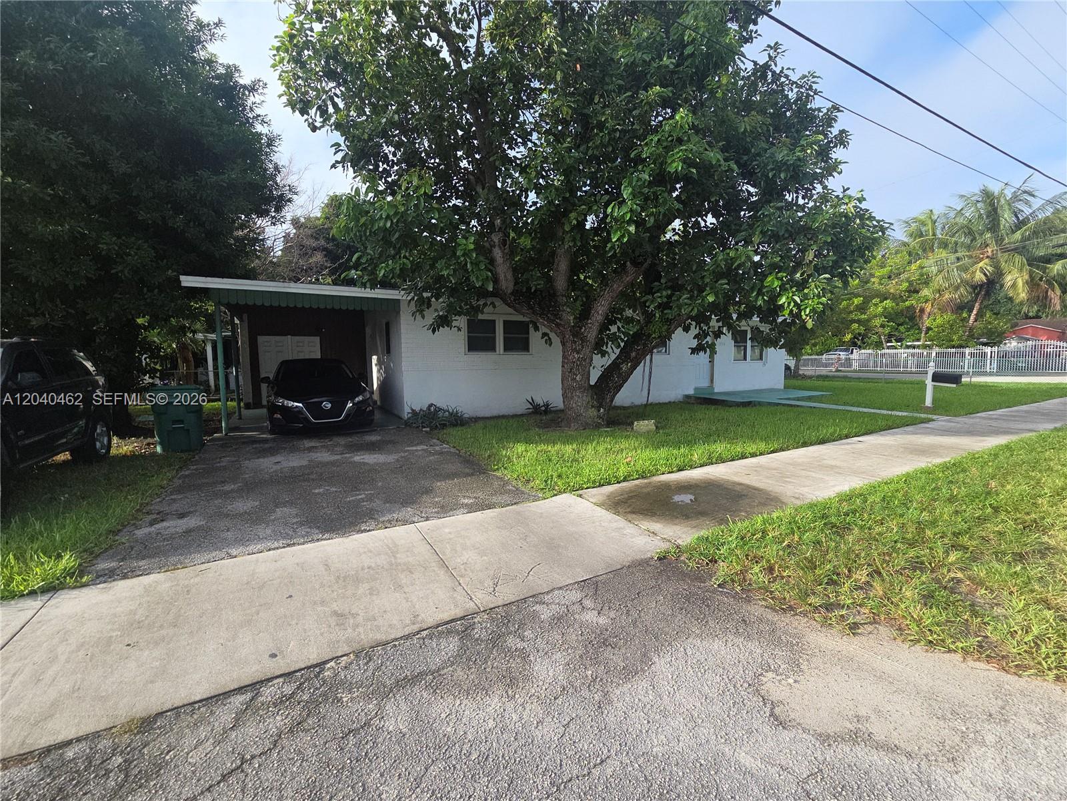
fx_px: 401
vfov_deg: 89.9
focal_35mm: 13
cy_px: 400
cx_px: 534
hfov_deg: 106.2
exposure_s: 1/771
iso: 50
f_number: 2.2
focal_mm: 2.2
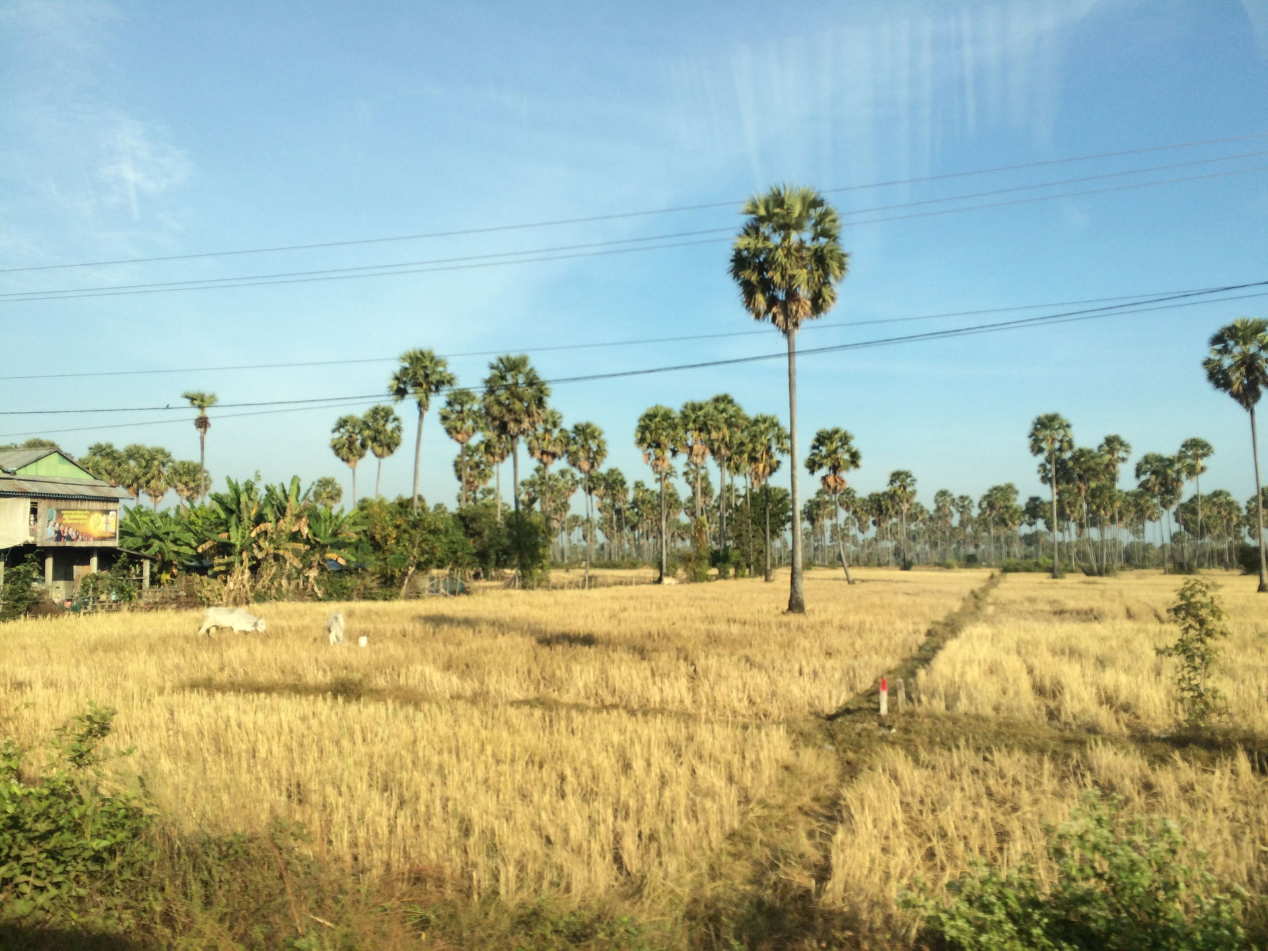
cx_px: 634
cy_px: 476
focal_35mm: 29
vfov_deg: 48.2
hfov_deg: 61.7
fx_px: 1062
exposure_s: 1/1368
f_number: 2.2
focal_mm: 4.15
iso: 32
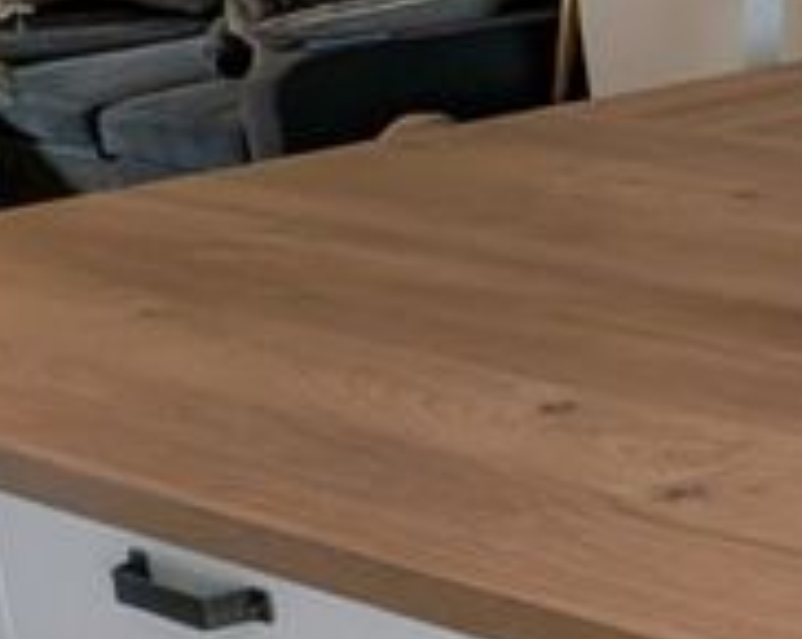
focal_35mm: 70
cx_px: 2186
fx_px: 1659
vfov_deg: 20.8
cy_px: -51
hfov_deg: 13.0
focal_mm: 1.95
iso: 60
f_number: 2.2
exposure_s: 1/25
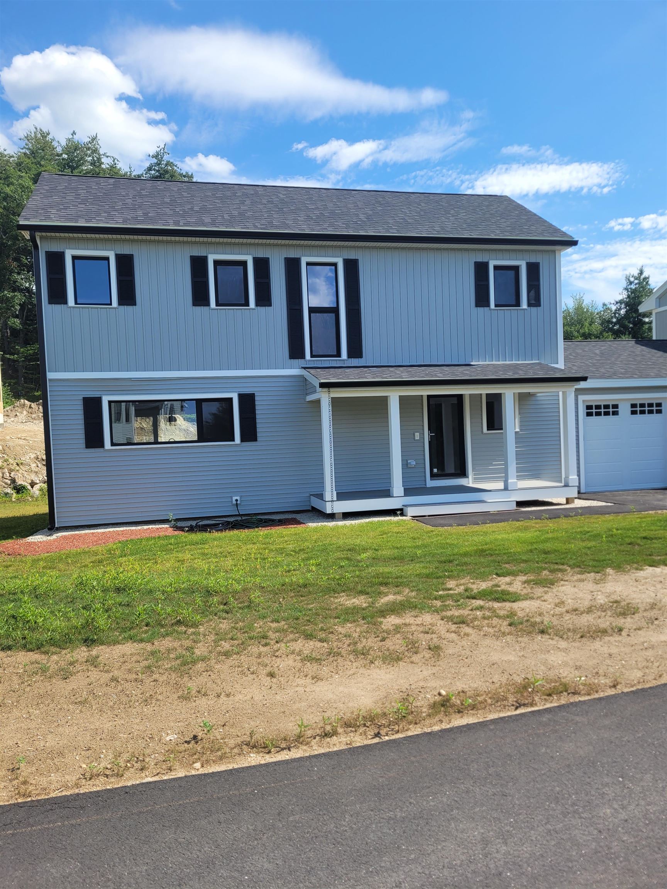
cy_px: 444
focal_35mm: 26
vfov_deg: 67.3
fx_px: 668
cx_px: 334
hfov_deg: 53.1
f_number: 1.8
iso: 40
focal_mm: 5.4
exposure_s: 1/1809
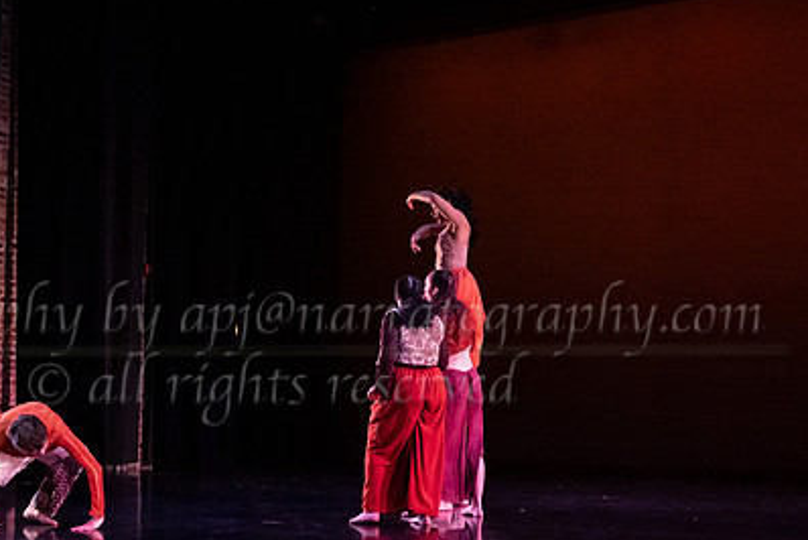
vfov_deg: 24.6
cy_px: 336
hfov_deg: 36.2
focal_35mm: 55
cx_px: 404
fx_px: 1235
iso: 4000
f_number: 4
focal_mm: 28
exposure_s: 1/400
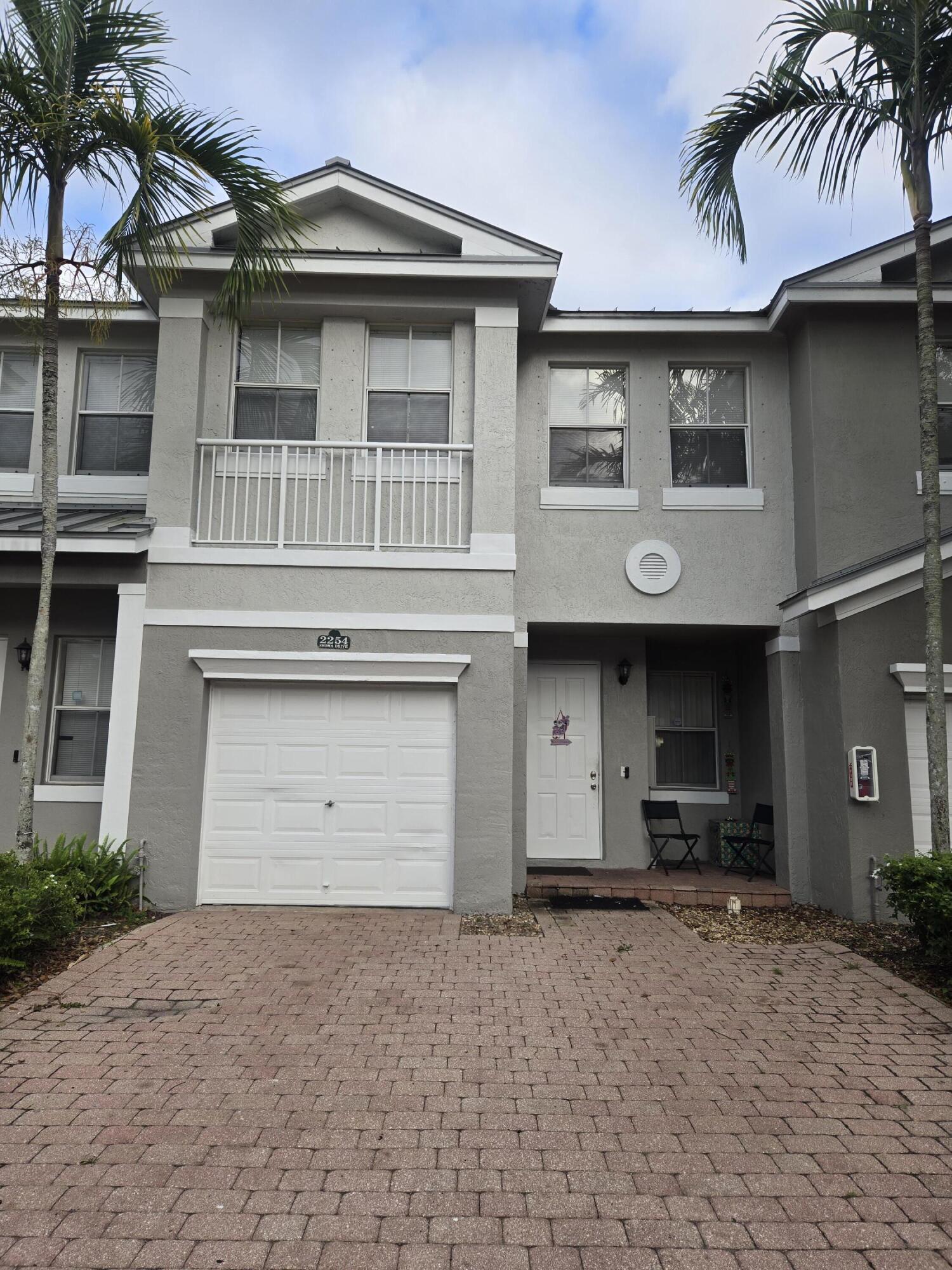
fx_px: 843
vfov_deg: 73.9
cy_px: 635
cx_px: 476
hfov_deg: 58.9
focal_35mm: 23
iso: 25
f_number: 1.8
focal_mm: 5.4
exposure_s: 1/512
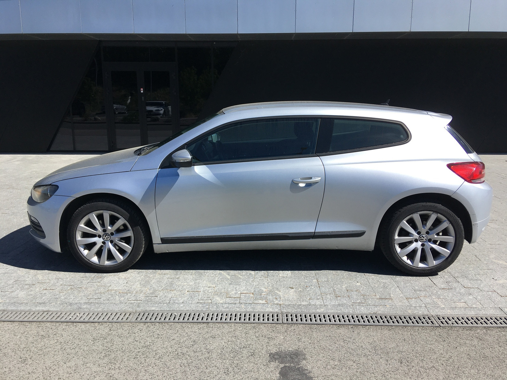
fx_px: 425
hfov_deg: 61.7
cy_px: 190
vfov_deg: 48.2
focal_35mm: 29
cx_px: 254
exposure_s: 1/1479
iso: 25
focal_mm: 4.15
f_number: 2.2
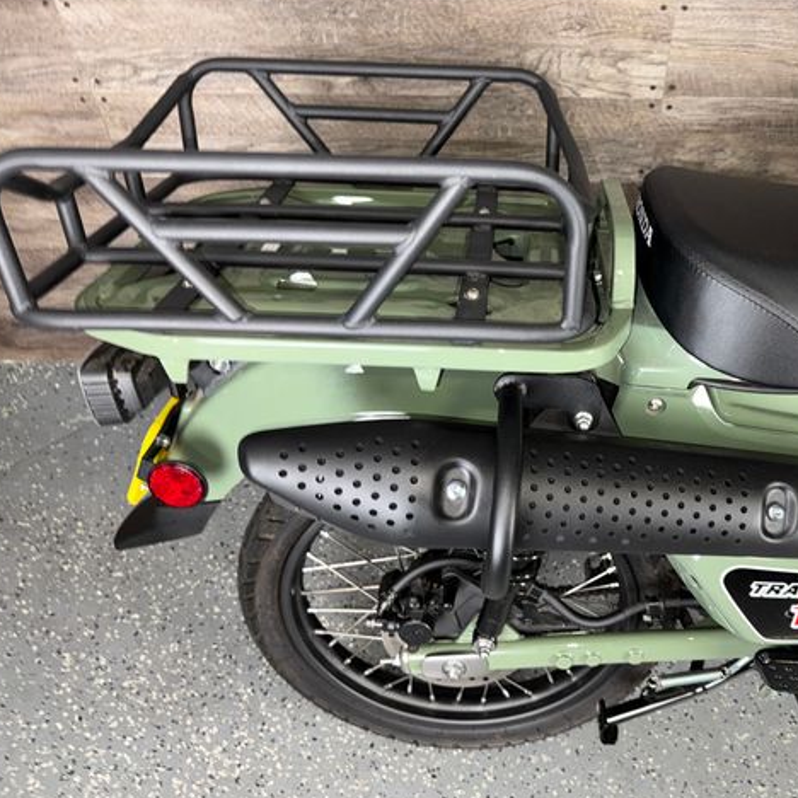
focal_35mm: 29
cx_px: 520
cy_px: 397
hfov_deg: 54.7
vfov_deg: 55.6
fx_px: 756
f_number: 1.78
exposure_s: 1/18
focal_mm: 6.76
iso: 64
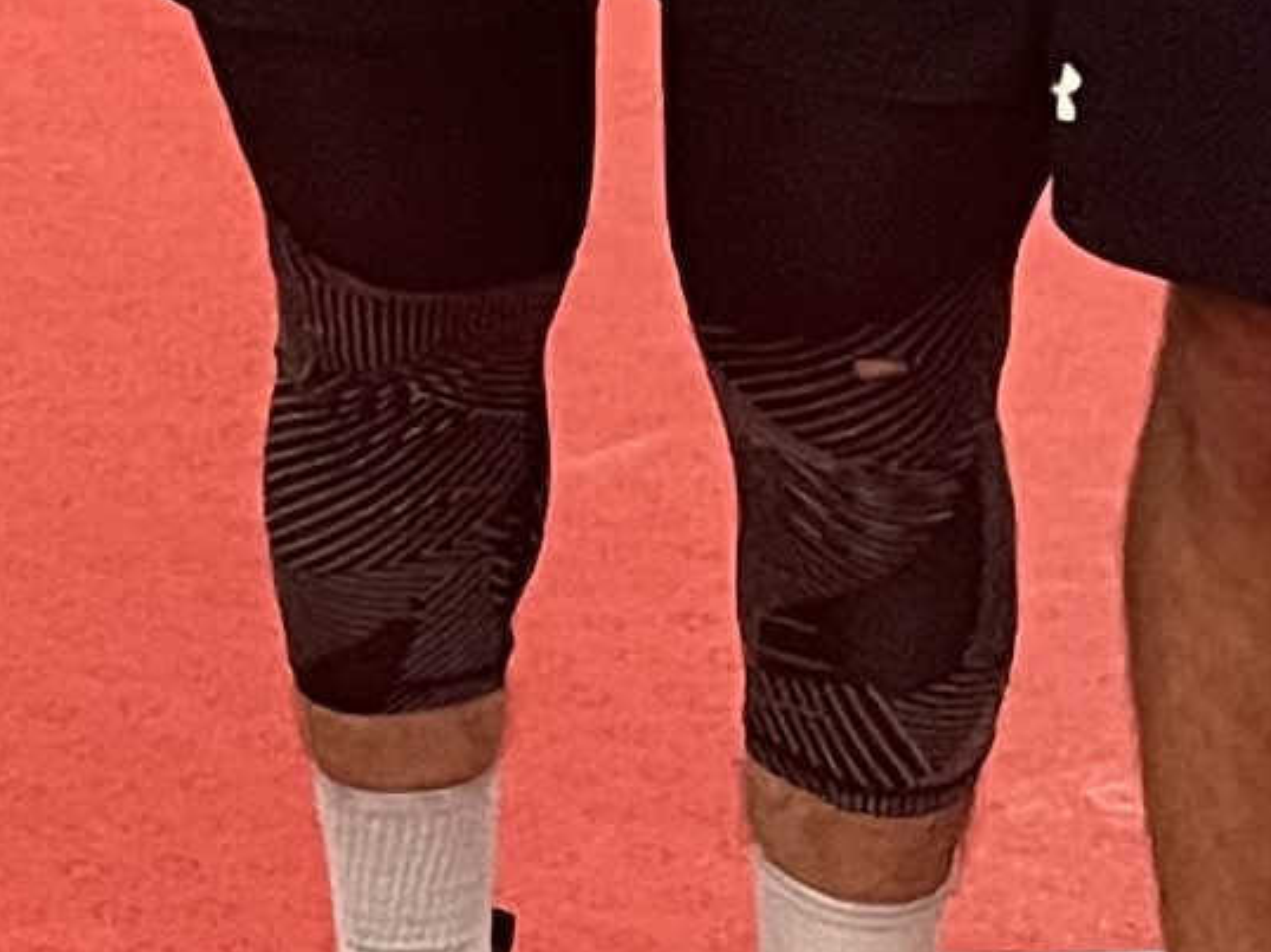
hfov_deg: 9.1
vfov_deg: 7.4
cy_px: -669
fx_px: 7157
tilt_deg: -10.5
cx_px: -1786
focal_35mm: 195
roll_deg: +0.2
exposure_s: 1/60
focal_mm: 4.2
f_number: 1.6
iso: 400
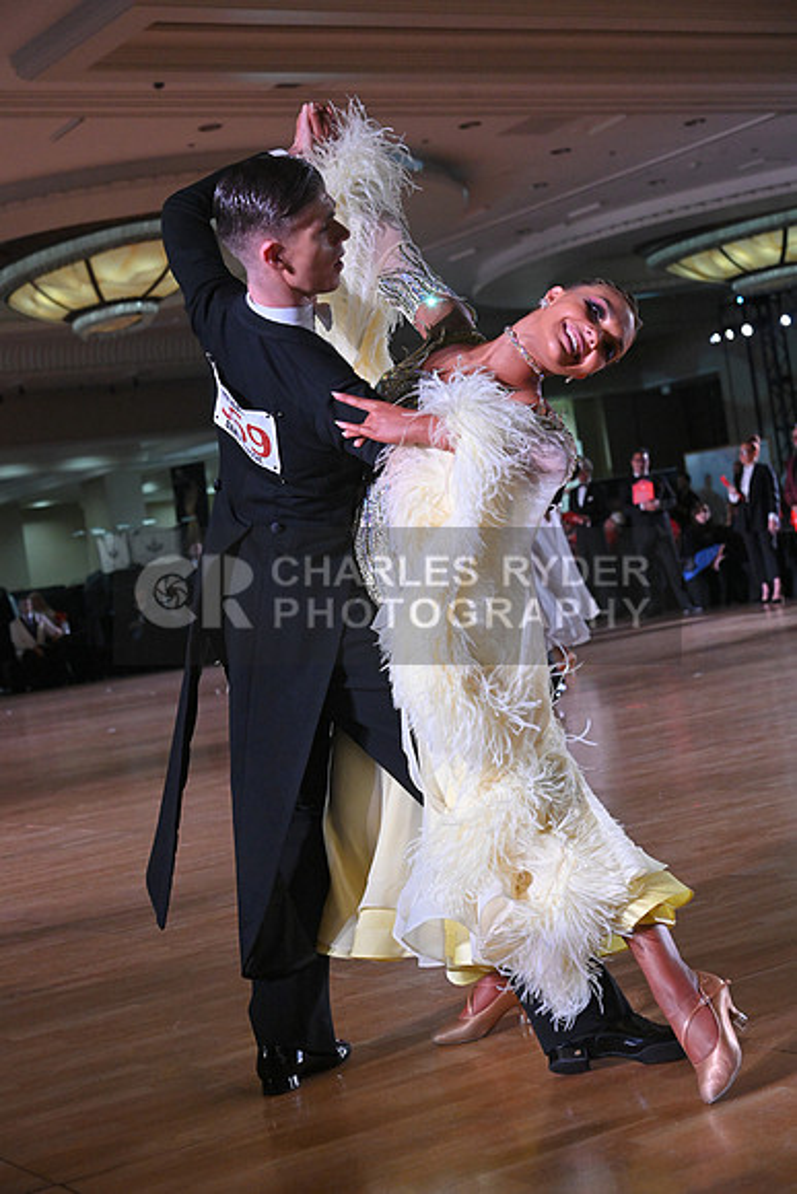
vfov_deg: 32.4
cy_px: 597
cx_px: 398
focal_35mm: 62
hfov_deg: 21.9
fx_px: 2058
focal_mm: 62
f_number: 5.6
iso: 4000
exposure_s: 1/400
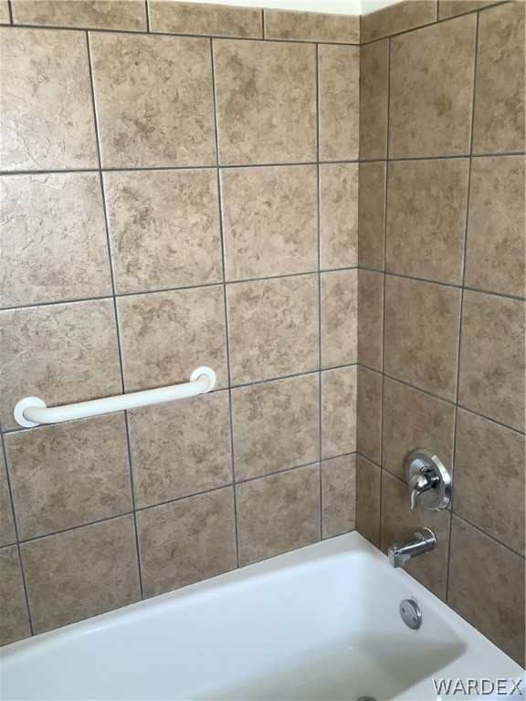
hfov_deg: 45.4
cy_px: 350
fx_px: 628
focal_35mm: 31
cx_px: 263
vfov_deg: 58.4
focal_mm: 3.3
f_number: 2.4
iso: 100
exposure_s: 1/50
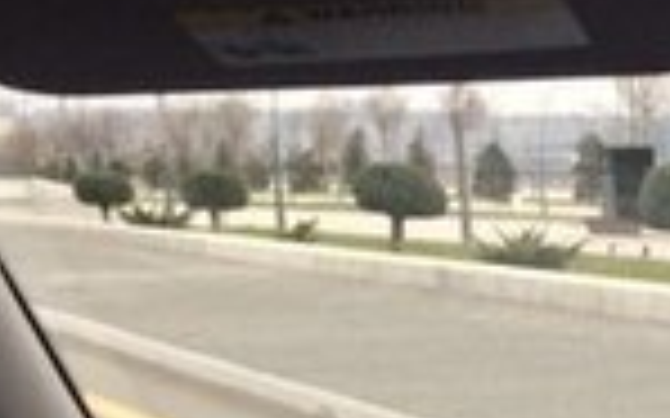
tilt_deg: -17.5
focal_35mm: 136
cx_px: 1156
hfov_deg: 13.9
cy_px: 933
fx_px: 2482
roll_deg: +0.1
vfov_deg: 8.9
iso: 32
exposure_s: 1/100
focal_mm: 4.15
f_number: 2.2
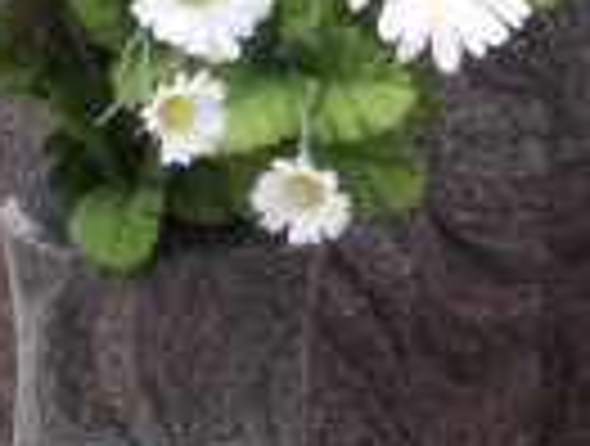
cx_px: 1094
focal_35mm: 370
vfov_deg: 4.0
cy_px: -405
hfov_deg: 5.3
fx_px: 6324
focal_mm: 13.5
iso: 80
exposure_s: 1/80
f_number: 5.8
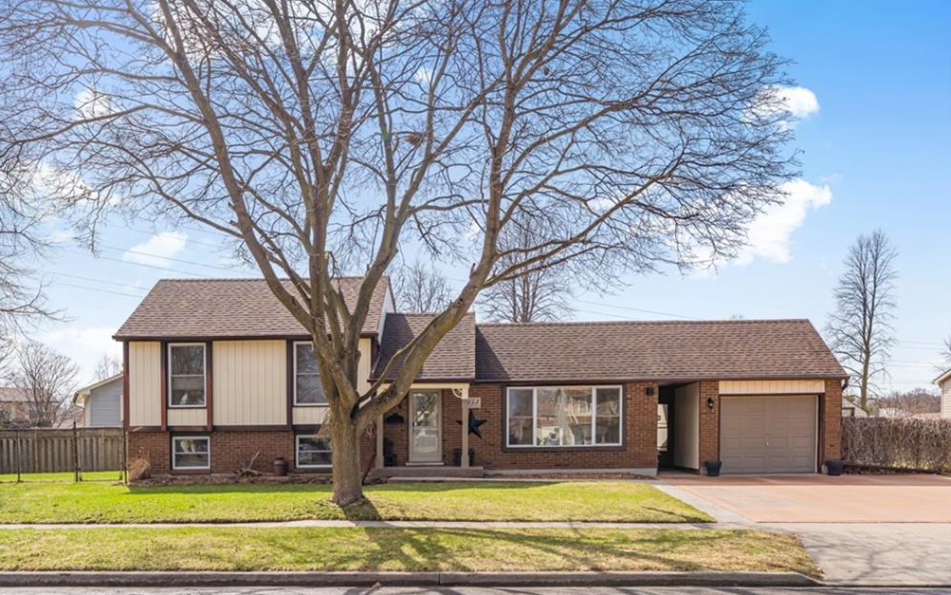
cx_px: 472
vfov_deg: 47.4
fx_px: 677
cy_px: 319
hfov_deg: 70.2
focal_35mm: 26
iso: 250
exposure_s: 1/500
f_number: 9
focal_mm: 25.1
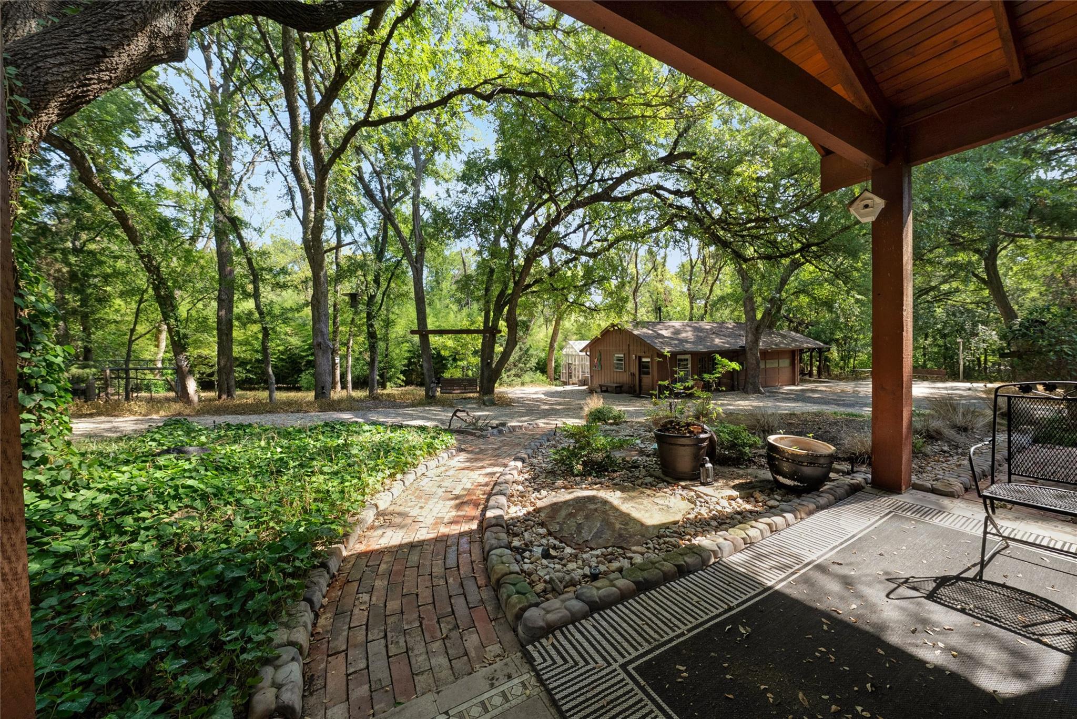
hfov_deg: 112.6
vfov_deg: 90.1
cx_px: 538
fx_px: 359
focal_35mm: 12
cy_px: 360
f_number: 9
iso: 640
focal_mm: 12
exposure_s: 1/160
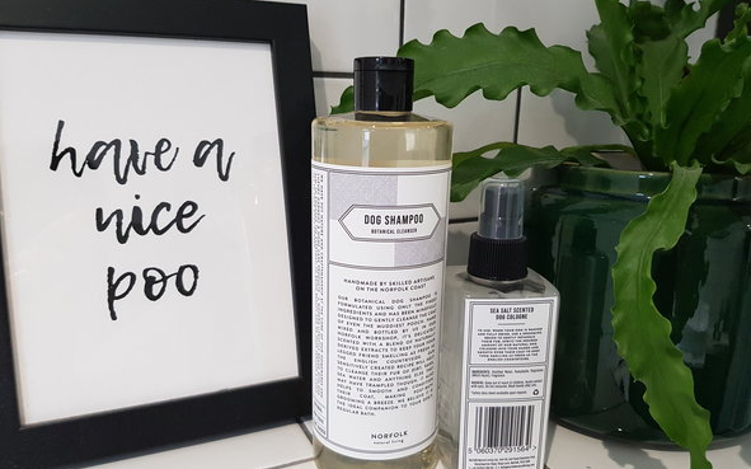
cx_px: 371
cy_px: 263
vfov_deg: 44.4
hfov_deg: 66.5
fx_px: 573
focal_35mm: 28
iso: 200
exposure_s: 1/50
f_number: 1.7
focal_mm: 4.2
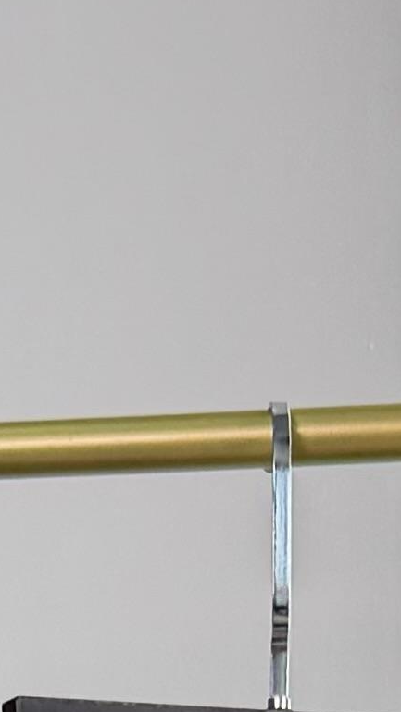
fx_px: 3668
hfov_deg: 6.3
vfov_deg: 9.8
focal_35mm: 194
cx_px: 231
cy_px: 1730
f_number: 1.78
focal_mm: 6.76
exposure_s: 1/100
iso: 80
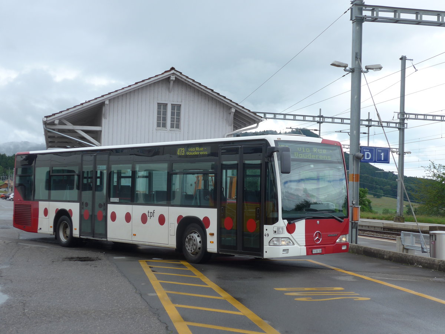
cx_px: 222
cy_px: 167
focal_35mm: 55
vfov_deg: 26.6
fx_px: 707
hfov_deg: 34.9
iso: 80
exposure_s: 1/400
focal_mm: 11.3
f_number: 3.4
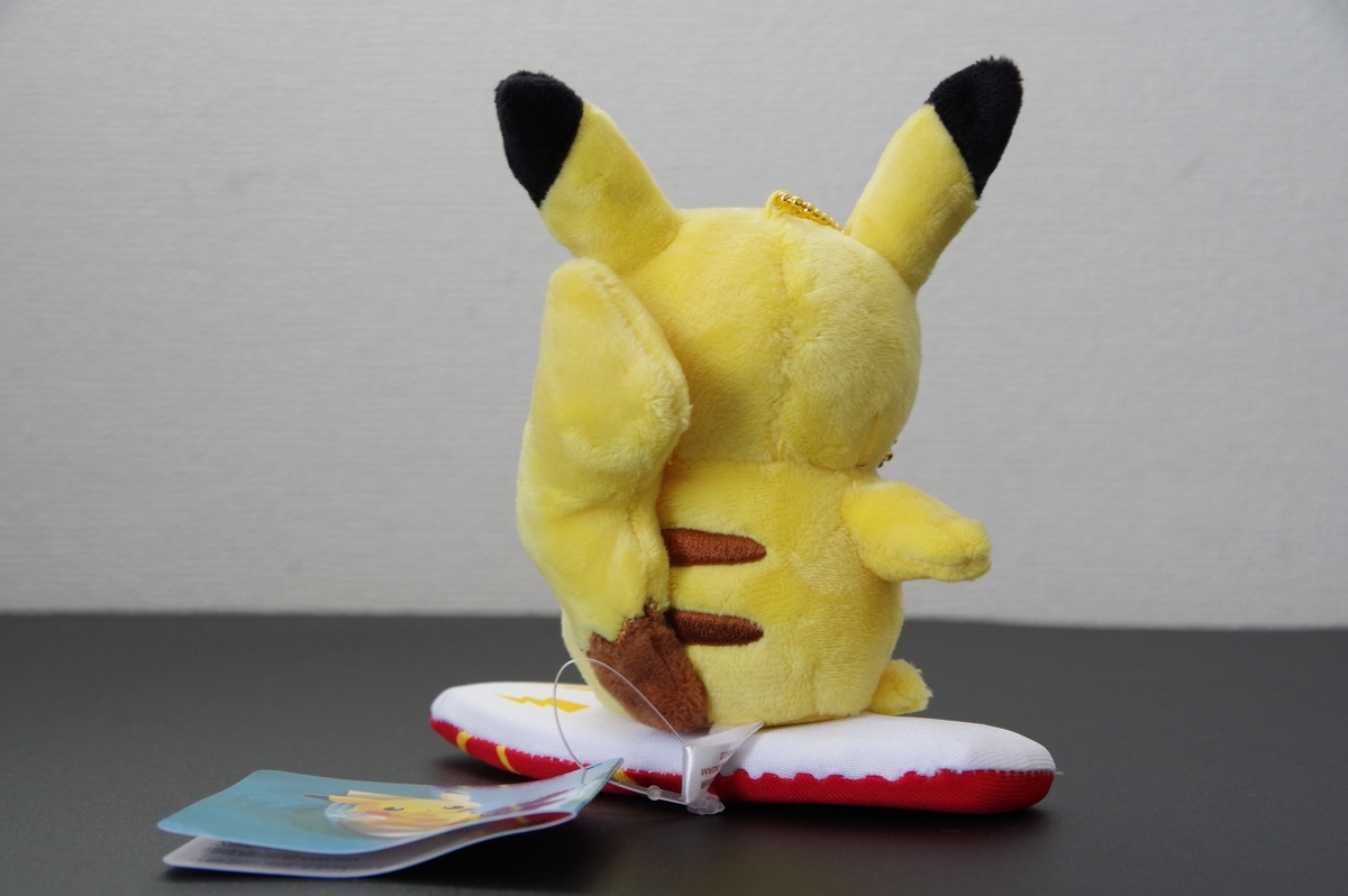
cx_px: 674
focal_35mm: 72
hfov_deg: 28.1
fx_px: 2694
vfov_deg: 18.9
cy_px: 448
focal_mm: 48
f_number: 10
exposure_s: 1/15
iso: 800
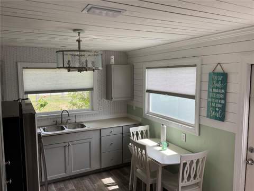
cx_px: 127
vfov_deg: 48.2
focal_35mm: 29
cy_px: 96
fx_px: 213
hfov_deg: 61.7
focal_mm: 3
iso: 32
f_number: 1.8
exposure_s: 1/122
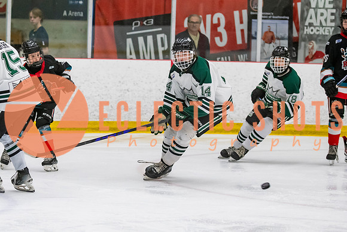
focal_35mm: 196
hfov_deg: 10.4
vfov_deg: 7.0
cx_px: 54
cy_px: 113
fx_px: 1892
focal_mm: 98
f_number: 3.2
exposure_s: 1/640
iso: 2000
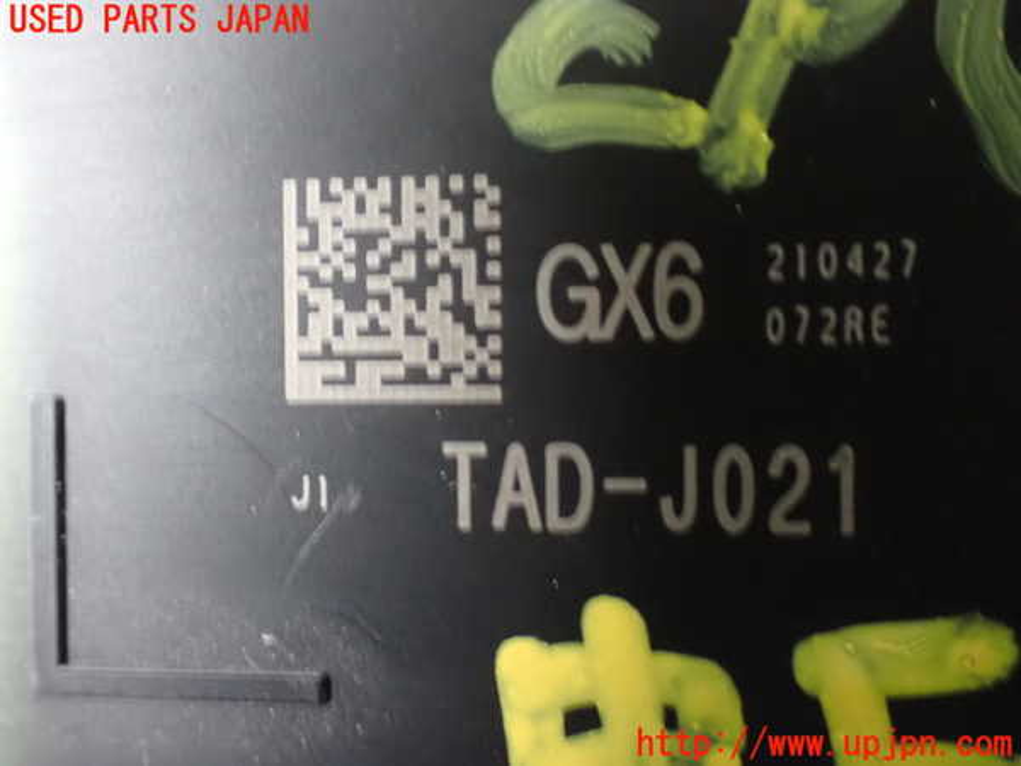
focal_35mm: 47
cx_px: 510
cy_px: 383
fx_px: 1386
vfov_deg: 30.9
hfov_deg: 40.4
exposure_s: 1/13
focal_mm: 8.4
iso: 1600
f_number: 3.1
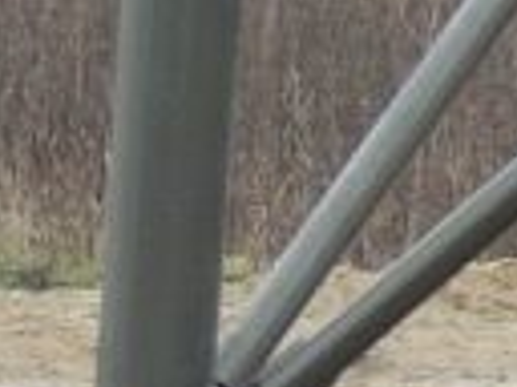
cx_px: 1381
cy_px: 318
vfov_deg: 1.6
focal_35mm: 927
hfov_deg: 2.1
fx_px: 13845
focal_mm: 27.6
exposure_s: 1/60
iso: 400
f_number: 4.4
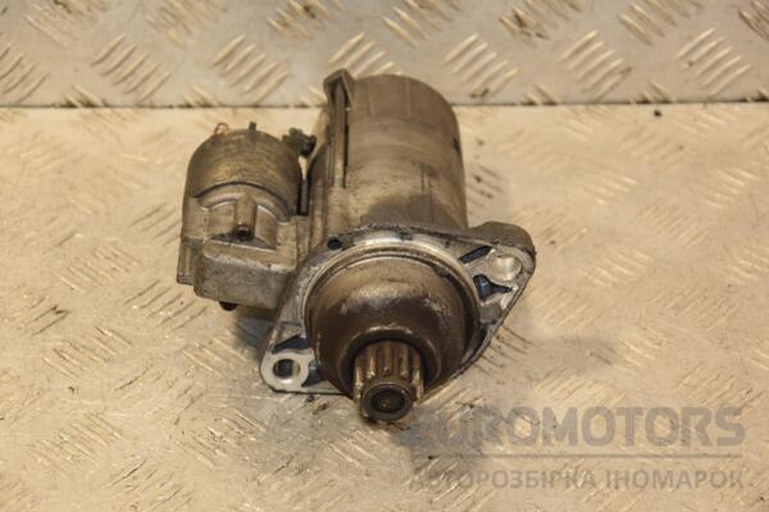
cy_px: 256
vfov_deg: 13.8
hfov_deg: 20.6
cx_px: 384
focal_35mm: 99
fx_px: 2115
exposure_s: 1/125
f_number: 5.3
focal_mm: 66
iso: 800
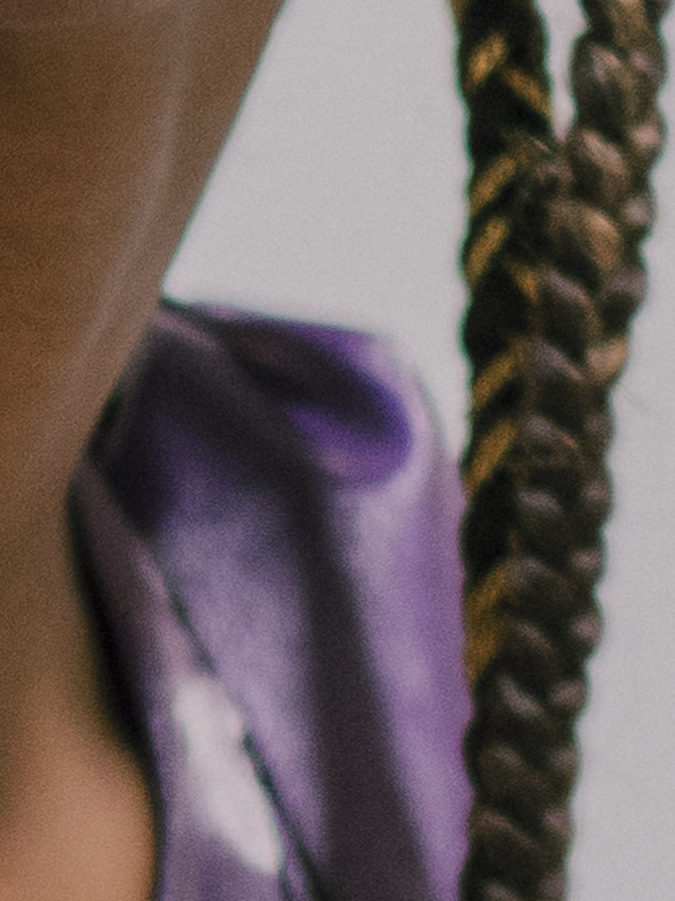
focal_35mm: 234
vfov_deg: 8.4
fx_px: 6088
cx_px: -648
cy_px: 791
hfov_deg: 6.2
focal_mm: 17
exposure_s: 1/15
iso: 400
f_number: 1.8
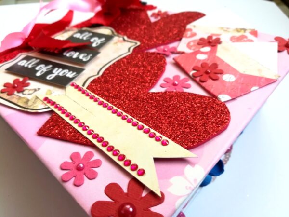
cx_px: 144
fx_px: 217
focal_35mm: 26
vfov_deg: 53.1
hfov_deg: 67.3
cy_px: 108
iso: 100
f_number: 2.2
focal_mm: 3.83
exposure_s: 1/33.3
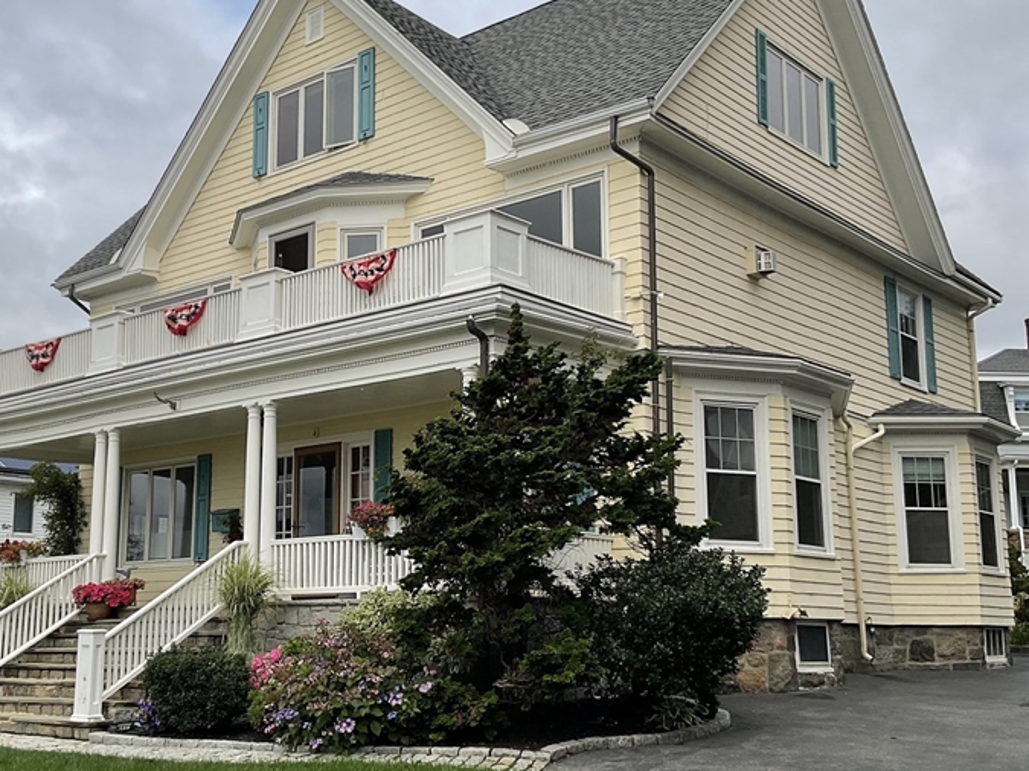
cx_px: 402
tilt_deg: +9.0
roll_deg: -0.7
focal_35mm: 44
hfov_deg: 42.7
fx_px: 1308
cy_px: 411
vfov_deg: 32.9
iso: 16
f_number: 1.8
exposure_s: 1/2538
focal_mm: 3
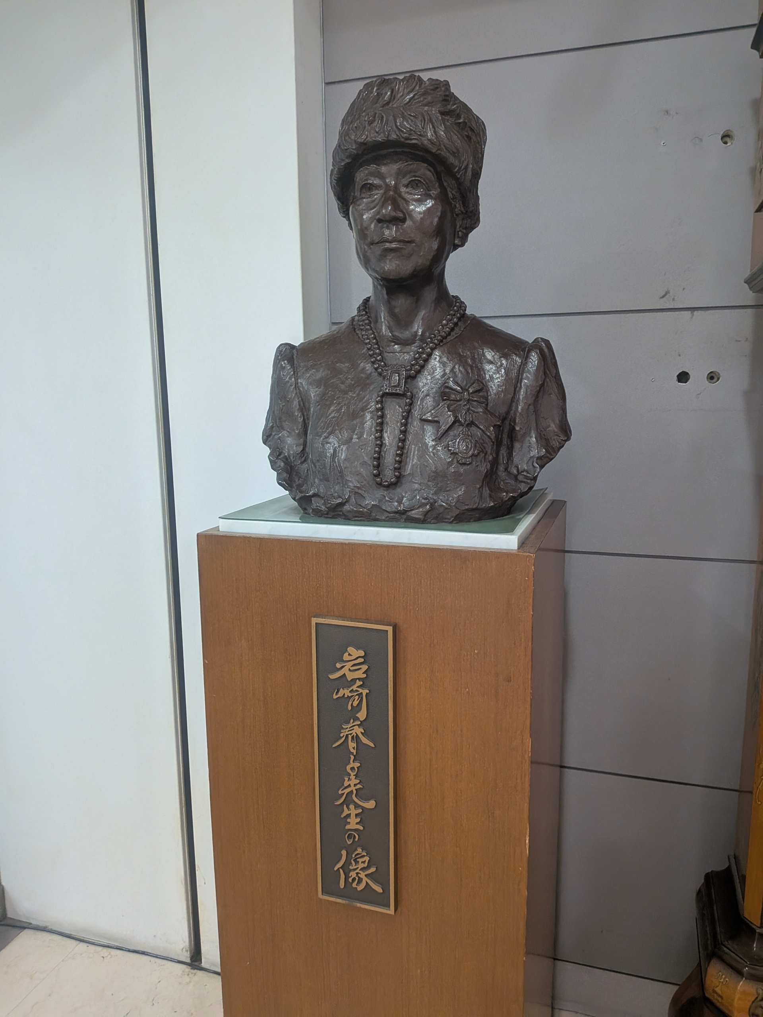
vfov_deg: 71.6
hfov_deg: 56.8
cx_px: 382
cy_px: 508
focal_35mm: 24
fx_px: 705
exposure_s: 1/120
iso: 579
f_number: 1.7
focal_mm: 4.53
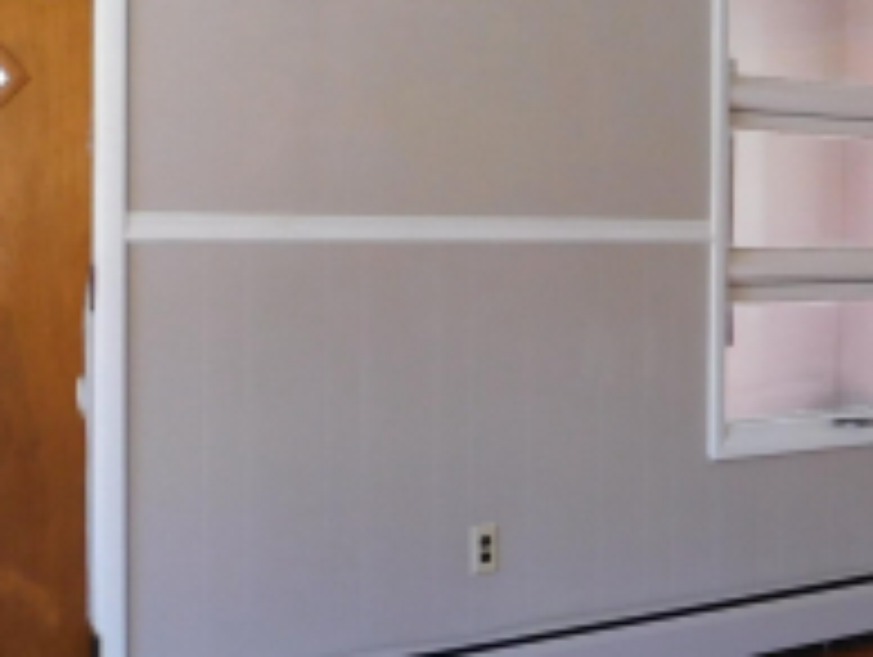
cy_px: 266
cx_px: 835
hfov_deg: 23.8
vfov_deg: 18.7
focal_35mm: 79
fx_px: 1995
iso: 125
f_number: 3
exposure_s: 1/40
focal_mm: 4
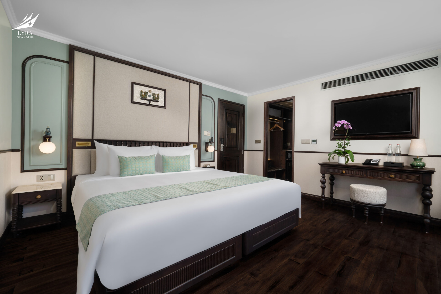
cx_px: 220
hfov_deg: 100.4
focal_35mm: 15
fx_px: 184
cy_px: 147
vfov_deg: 77.3
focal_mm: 15
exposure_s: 1.3
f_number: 10
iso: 250
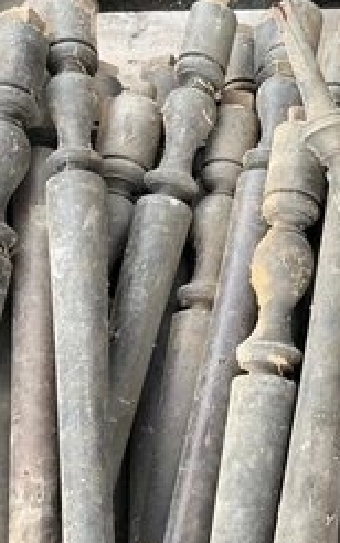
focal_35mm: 50
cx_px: 400
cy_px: 236
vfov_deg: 40.2
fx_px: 740
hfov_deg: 23.8
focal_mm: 3
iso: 64
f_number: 1.8
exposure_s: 1/95
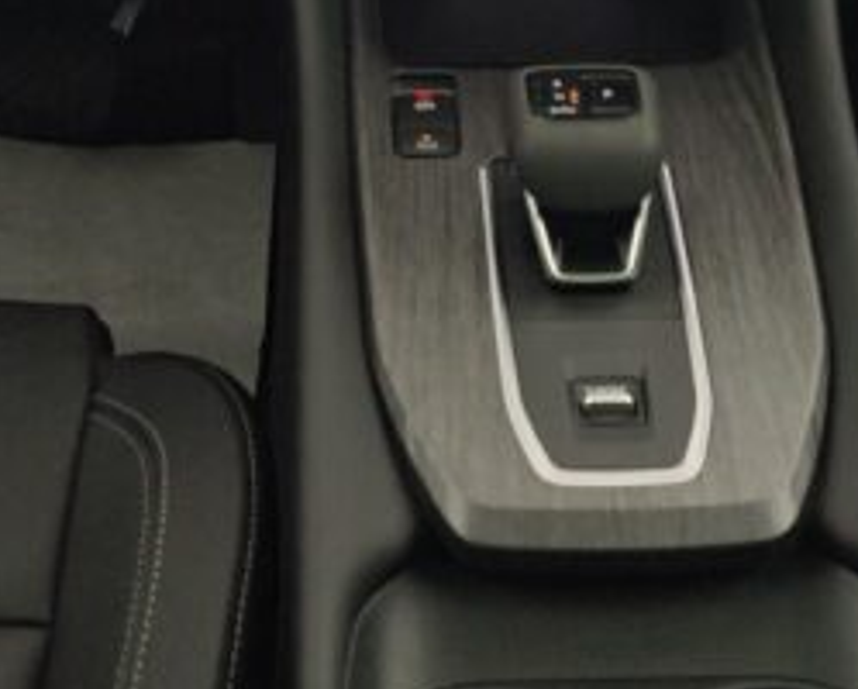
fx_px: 1831
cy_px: -24
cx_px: 469
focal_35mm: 72
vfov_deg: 20.5
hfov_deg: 26.4
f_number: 1.6
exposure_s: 1/100
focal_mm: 6.55
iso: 150
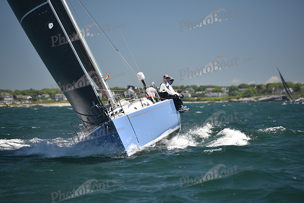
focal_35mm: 200
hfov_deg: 10.3
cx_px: 152
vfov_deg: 6.9
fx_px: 1689
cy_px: 102
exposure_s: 1/1000
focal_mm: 200
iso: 200
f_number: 3.5
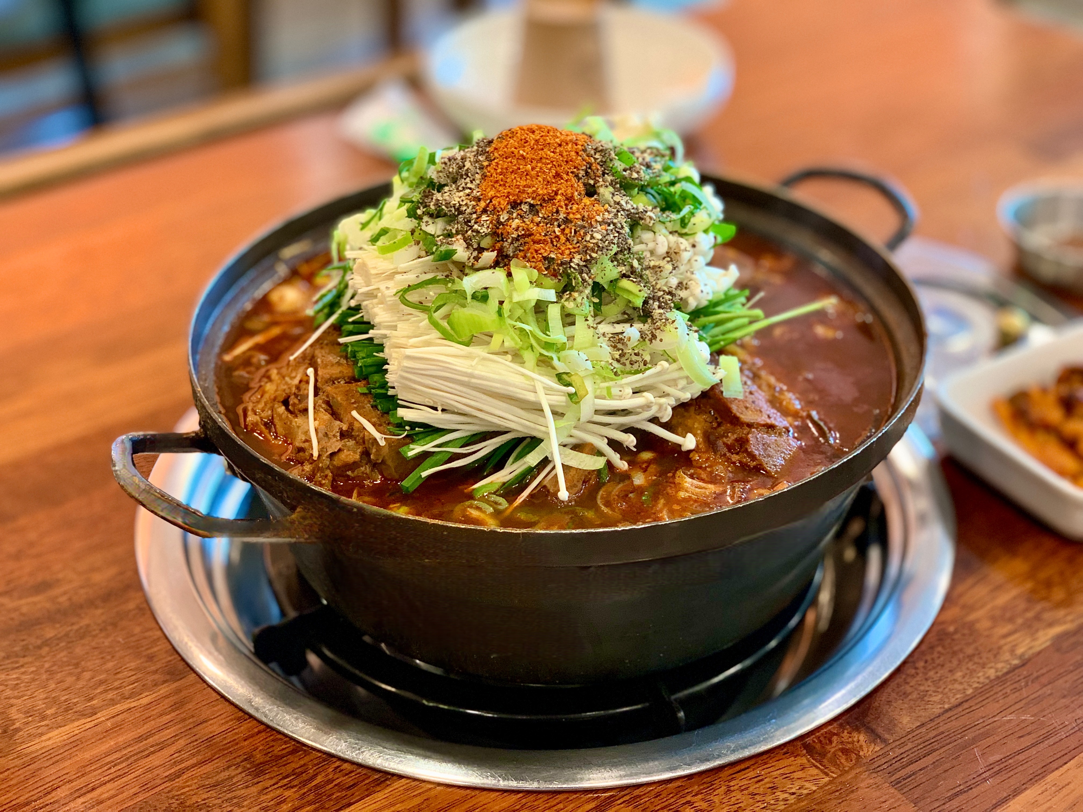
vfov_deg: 28.0
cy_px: 406
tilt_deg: -33.5
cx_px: 542
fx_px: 1627
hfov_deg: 36.8
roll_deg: -0.2
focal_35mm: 52
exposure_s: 1/60
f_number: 2.4
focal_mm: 6
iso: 160
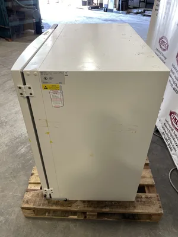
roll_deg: +0.3
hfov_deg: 53.1
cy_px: 118
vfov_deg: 67.3
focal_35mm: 26
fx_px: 178
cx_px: 89
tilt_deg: -36.0
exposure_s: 1/60
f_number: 1.6
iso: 80
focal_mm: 4.2
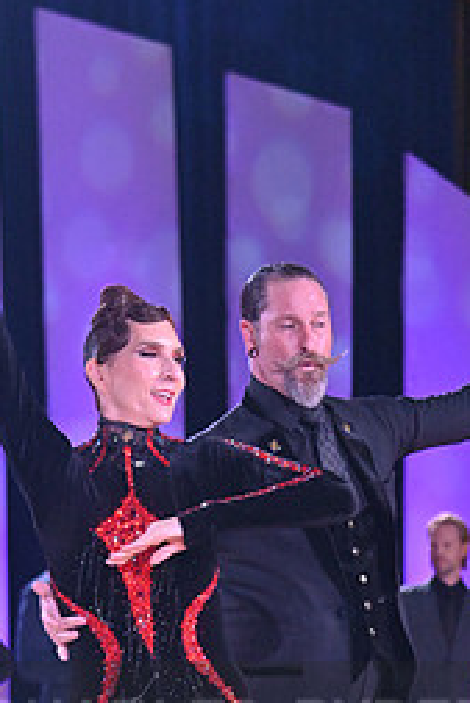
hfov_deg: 5.0
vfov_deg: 7.4
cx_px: 154
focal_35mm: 275
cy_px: 756
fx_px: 5378
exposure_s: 1/400
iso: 4000
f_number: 7.1
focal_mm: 120
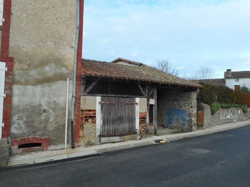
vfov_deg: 54.9
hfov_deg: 69.4
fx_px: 181
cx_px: 125
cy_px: 94
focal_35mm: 25
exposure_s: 1/200
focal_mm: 4.5
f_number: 3.7
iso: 80
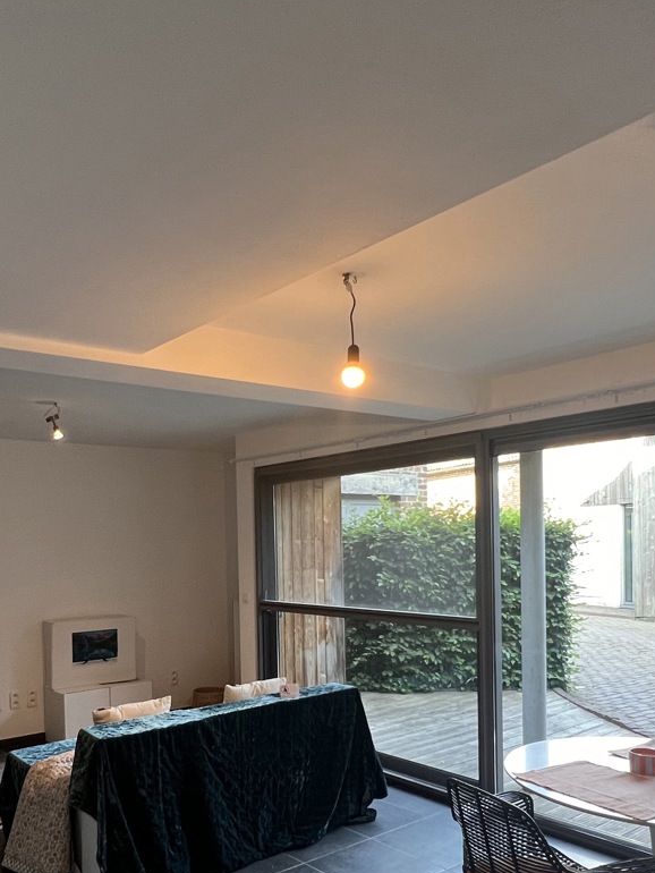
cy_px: 561
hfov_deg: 50.4
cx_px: 218
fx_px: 681
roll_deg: +1.1
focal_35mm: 27
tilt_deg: -1.2
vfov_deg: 64.1
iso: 160
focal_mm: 1.57
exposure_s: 1/50
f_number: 1.8
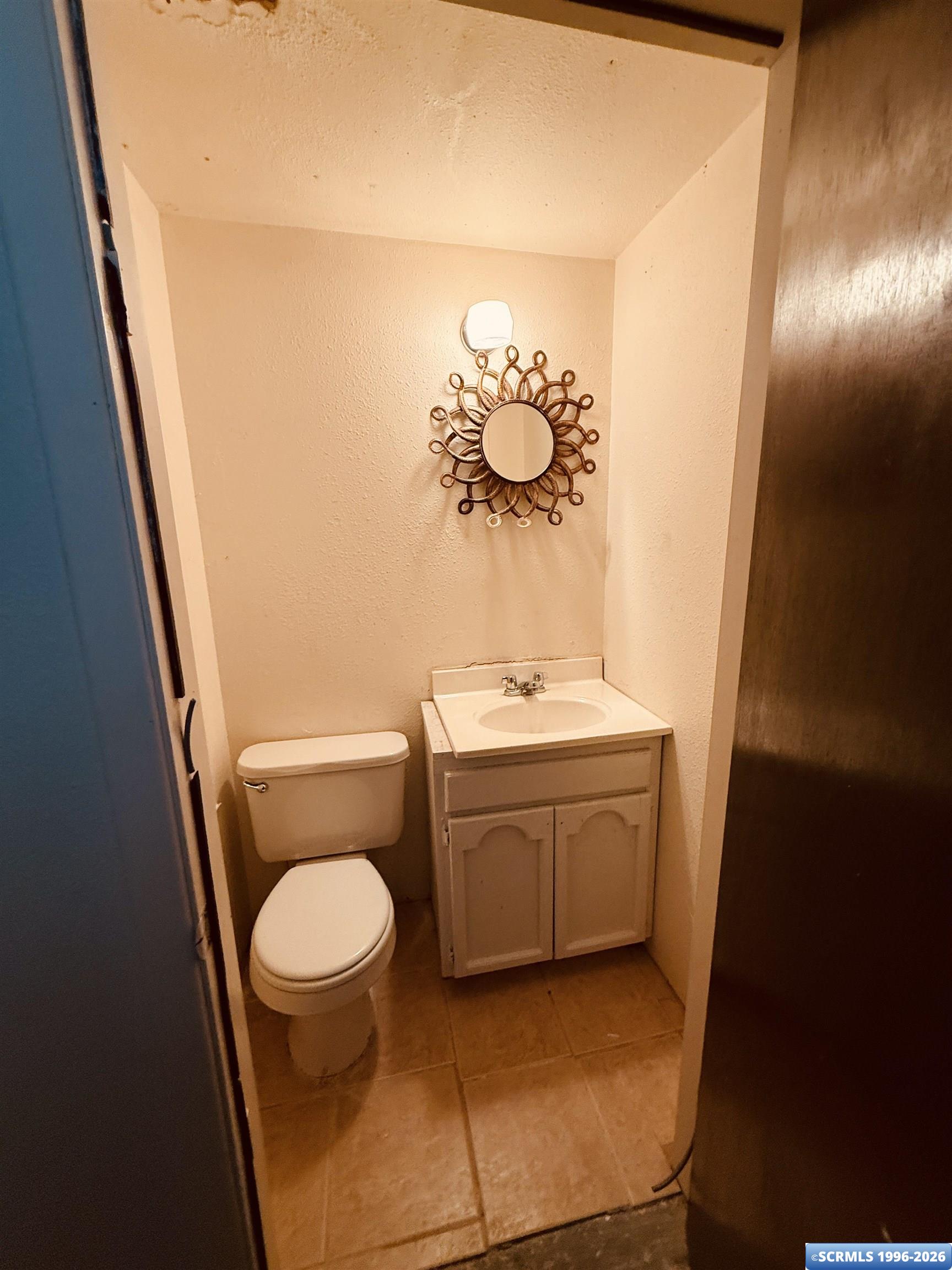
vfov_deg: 102.1
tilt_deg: -11.8
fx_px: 513
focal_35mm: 14
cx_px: 476
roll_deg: +0.6
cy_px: 635
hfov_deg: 85.7
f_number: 2.2
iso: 200
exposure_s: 1/60
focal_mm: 2.22
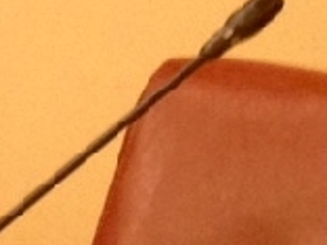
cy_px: -320
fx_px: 2541
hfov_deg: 6.3
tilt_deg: -5.5
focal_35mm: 269
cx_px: -859
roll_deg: -4.0
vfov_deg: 5.4
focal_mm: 4.28
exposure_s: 1/20
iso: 125
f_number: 2.4
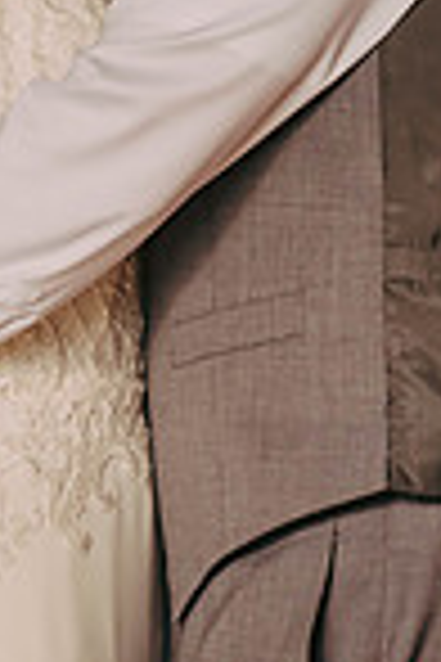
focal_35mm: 412
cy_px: -203
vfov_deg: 5.0
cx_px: -14
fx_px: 7570
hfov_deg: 3.3
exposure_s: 1/400
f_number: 2.8
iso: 400
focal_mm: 135
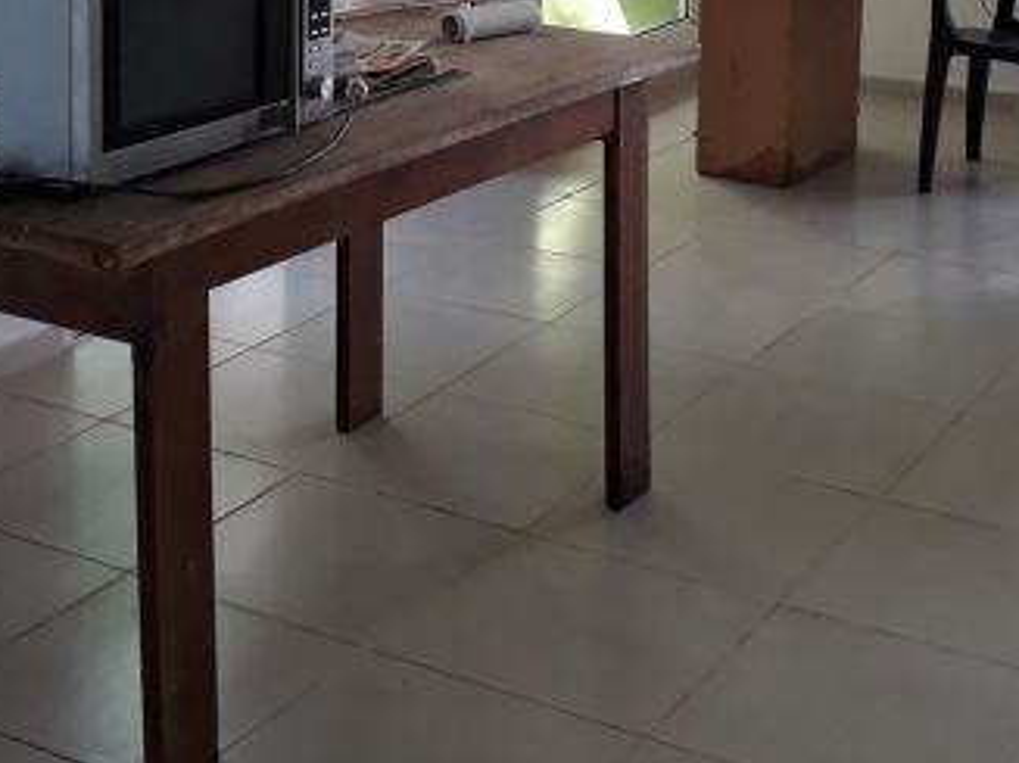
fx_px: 1942
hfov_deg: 29.4
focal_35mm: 66
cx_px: 477
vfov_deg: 21.2
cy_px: -65
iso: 80
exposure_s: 1/100
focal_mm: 3.6
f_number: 1.9
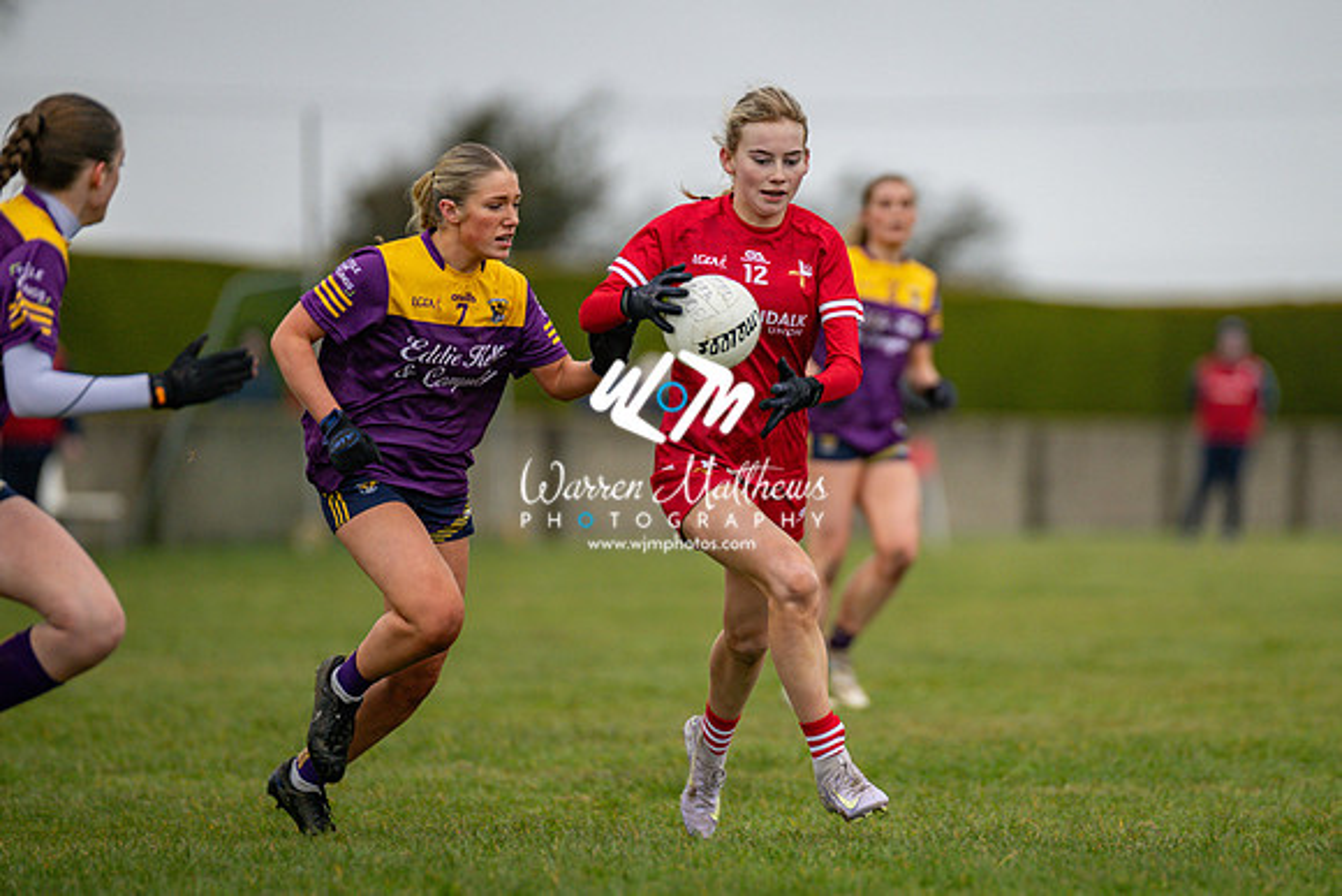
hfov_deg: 5.4
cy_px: 456
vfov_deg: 3.6
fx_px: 14139
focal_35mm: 379
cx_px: 848
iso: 400
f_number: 2.8
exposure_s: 1/1000
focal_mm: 300
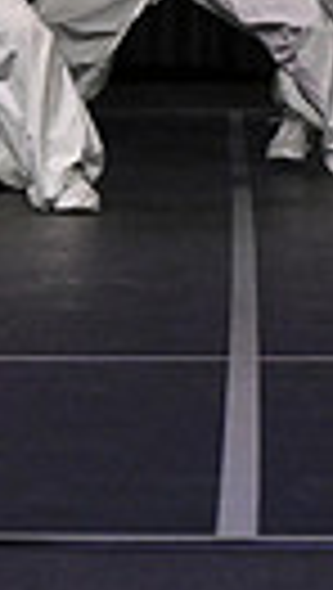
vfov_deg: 5.1
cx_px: -968
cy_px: -216
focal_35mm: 422
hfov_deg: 2.8
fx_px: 6603
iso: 6400
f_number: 4
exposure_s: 1/1000
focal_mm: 61
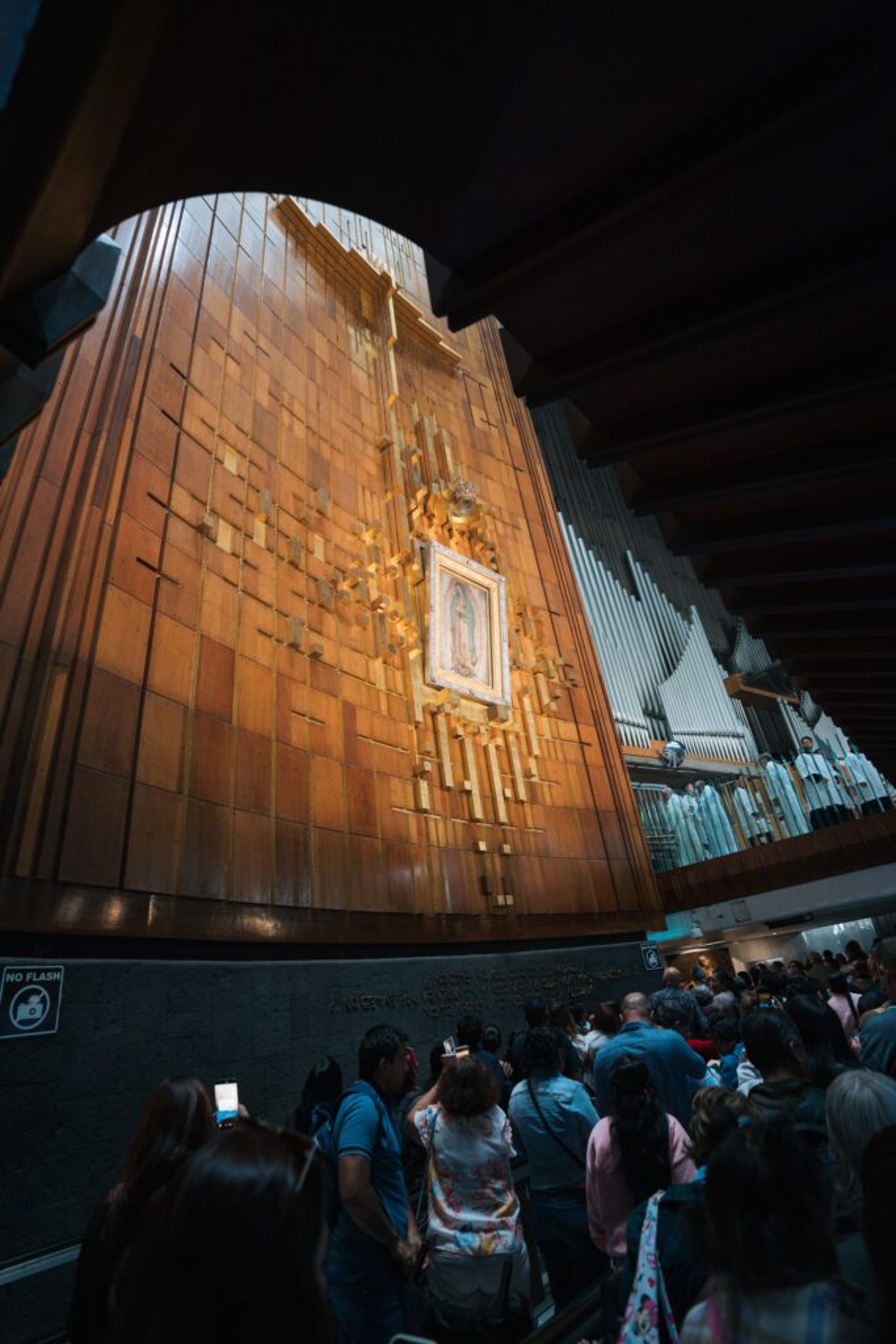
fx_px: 597
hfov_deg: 73.8
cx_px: 448
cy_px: 672
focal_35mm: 16
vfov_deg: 96.7
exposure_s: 1/160
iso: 1600
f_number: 2.8
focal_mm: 16
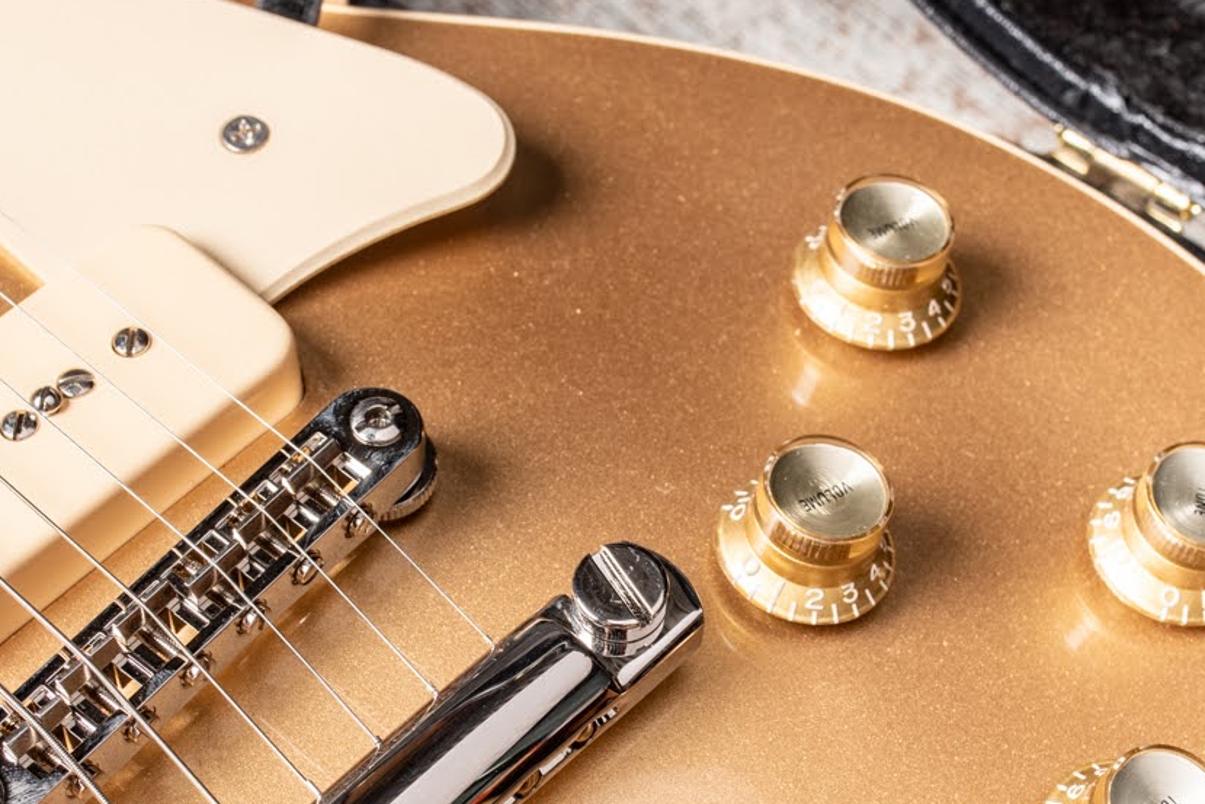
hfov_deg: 26.6
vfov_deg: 17.8
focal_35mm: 76
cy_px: 632
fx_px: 2544
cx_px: 635
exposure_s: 1/100
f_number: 11
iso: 200
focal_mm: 35
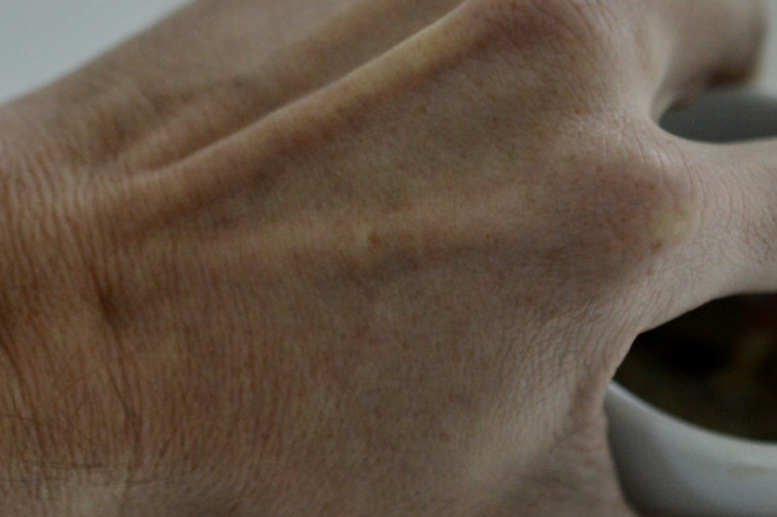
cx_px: 239
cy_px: 209
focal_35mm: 127
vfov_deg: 10.8
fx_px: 2739
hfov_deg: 16.1
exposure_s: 1/60
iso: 1600
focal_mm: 40
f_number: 3
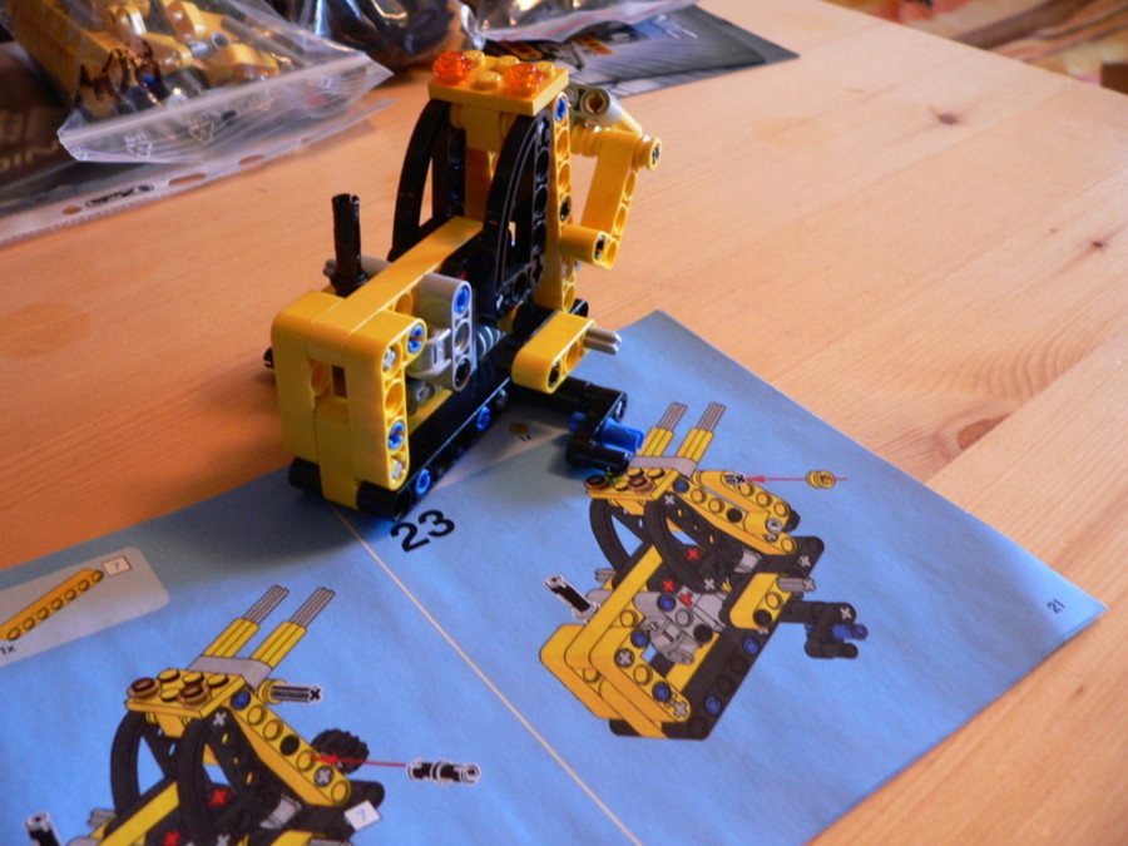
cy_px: 423
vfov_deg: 39.7
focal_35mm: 36
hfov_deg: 51.4
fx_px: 1173
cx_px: 564
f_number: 2.8
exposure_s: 1/8
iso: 200
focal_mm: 6
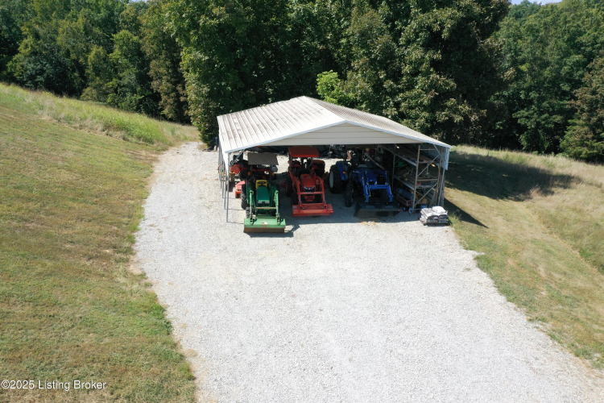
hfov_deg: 65.5
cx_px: 302
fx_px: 470
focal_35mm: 28
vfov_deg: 46.4
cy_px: 202
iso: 800
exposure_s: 1/1250
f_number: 7.1
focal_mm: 10.26
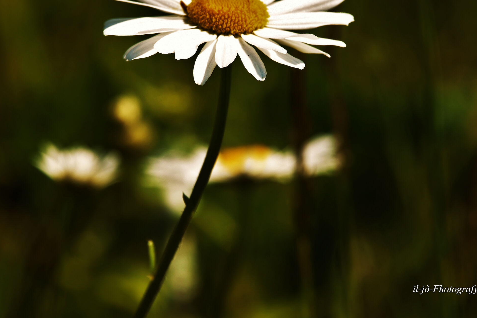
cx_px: 235
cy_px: 121
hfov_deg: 1.8
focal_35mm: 1119
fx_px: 14827
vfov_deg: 1.2
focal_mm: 600
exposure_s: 1/160
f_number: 10
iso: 100
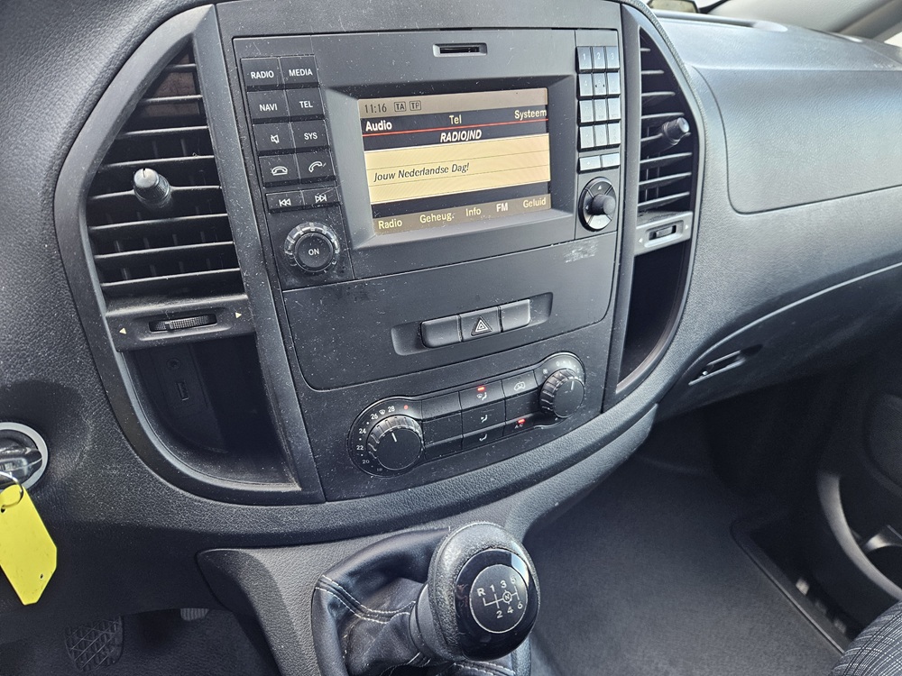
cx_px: 451
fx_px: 599
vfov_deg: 58.9
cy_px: 338
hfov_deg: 73.9
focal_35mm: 23
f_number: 1.8
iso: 200
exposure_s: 1/50
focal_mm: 5.4
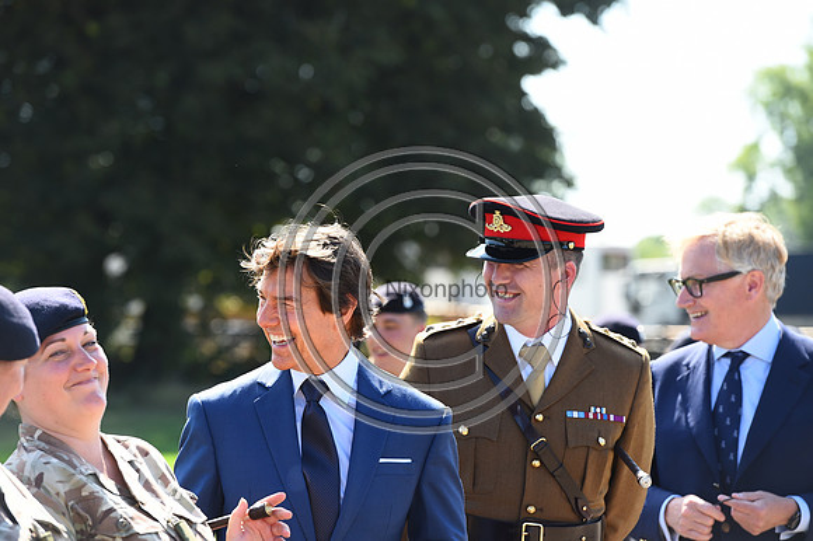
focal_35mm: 180
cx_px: 406
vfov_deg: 7.6
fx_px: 4063
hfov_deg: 11.4
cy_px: 270
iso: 1100
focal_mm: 180
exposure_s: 1/1250
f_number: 6.3
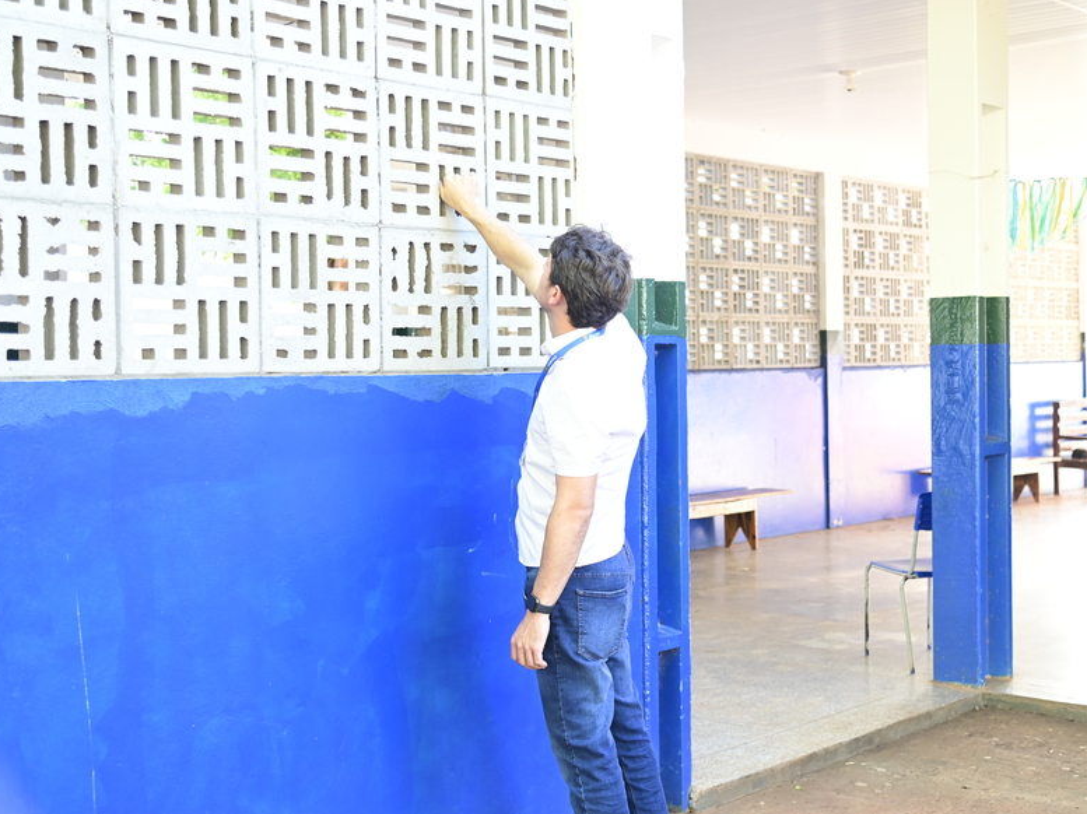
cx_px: 589
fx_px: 1538
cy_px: 404
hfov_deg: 38.9
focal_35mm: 49
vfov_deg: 29.7
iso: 2000
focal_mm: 44
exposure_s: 1/200
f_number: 4
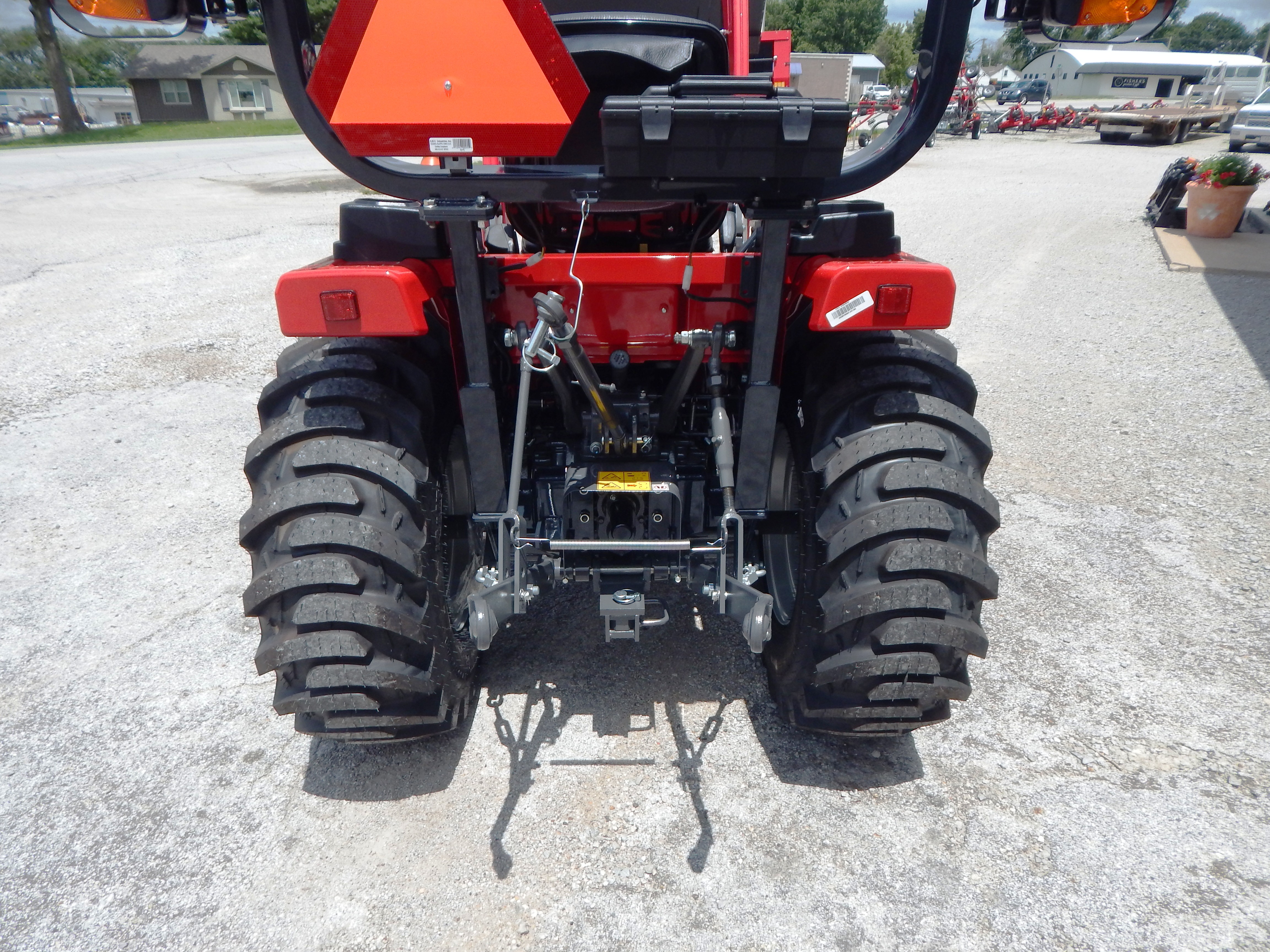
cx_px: 635
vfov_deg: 61.1
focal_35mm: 22
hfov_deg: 76.4
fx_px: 807
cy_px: 476
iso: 125
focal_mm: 4
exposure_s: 1/500
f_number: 6
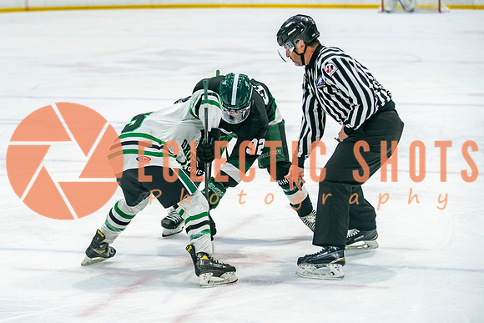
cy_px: 150
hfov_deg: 17.0
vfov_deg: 11.4
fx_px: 1615
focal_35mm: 120
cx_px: 178
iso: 640
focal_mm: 90
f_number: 3.2
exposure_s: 1/640
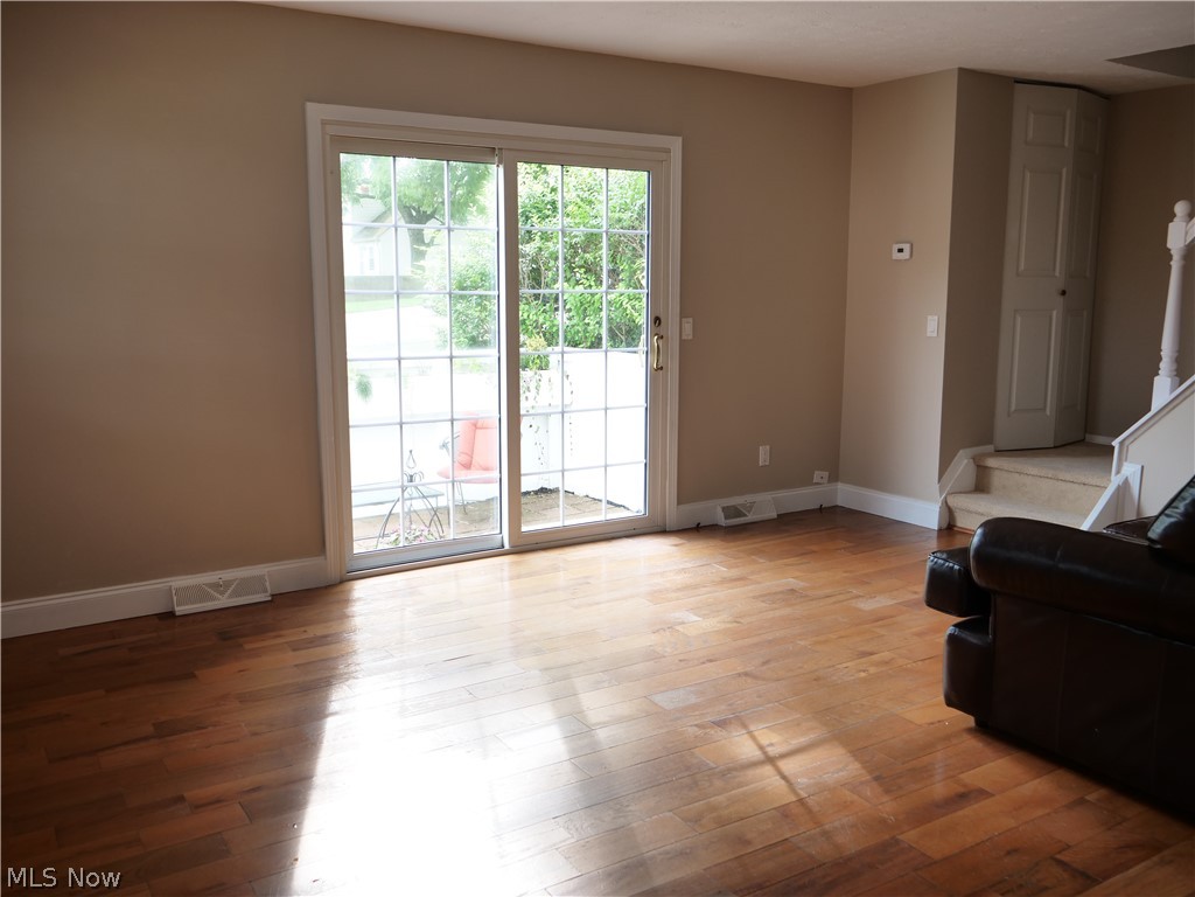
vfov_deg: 46.8
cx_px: 598
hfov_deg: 60.0
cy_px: 448
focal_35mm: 30
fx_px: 1036
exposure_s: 1/80
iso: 200
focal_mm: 15
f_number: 3
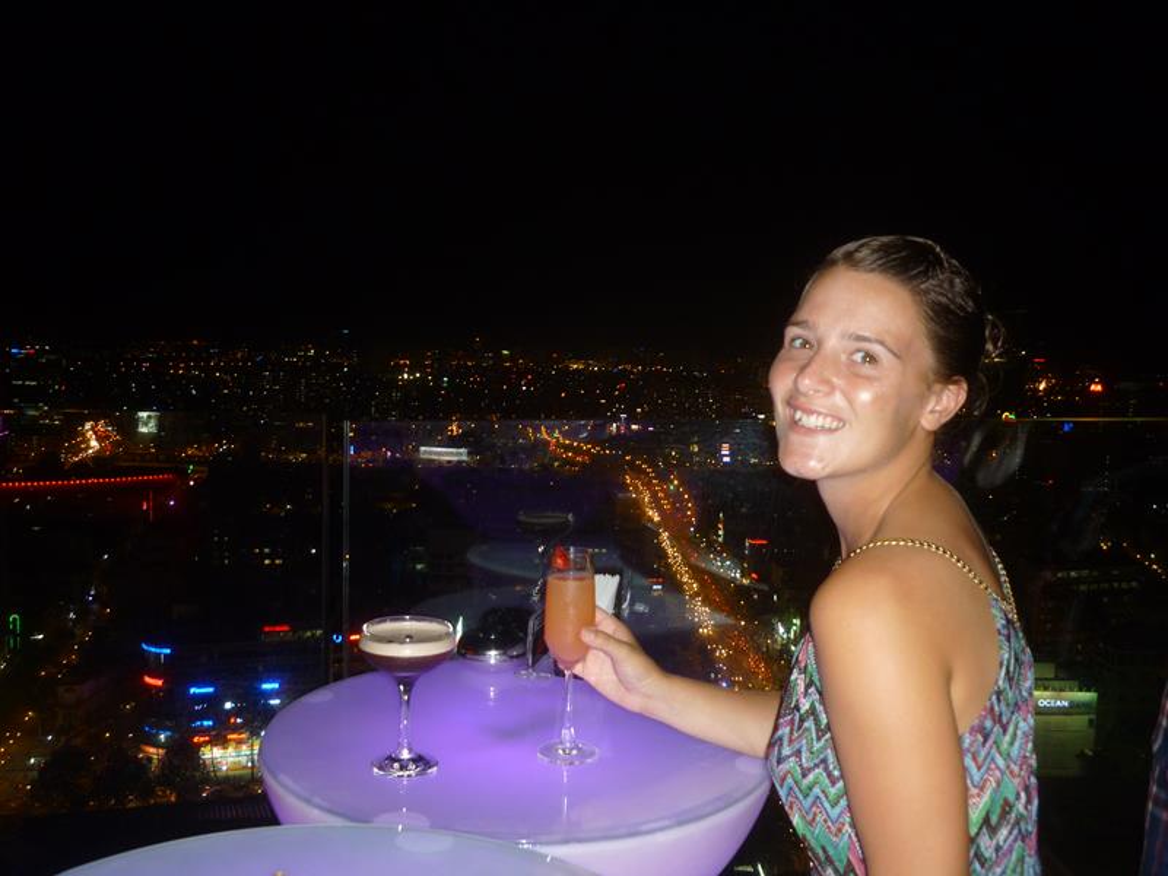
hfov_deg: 55.4
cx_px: 584
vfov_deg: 42.9
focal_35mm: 33
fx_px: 1113
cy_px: 438
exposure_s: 1/8
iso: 100
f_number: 2.8
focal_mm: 5.5
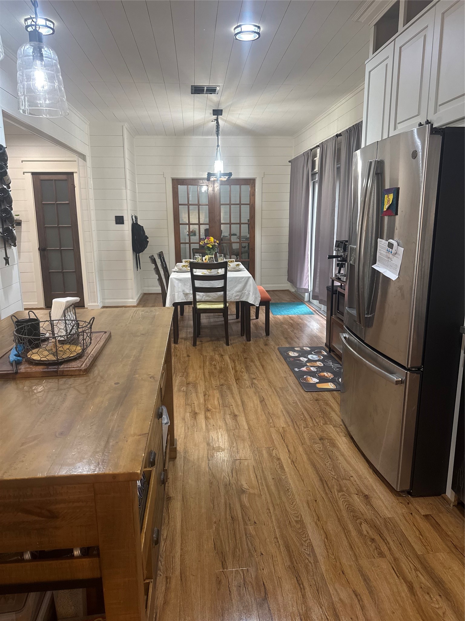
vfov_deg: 71.6
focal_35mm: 24
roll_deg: +0.1
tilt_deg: -13.6
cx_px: 232
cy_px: 310
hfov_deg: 56.8
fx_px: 430
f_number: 1.78
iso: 250
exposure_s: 1/60
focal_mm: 6.76
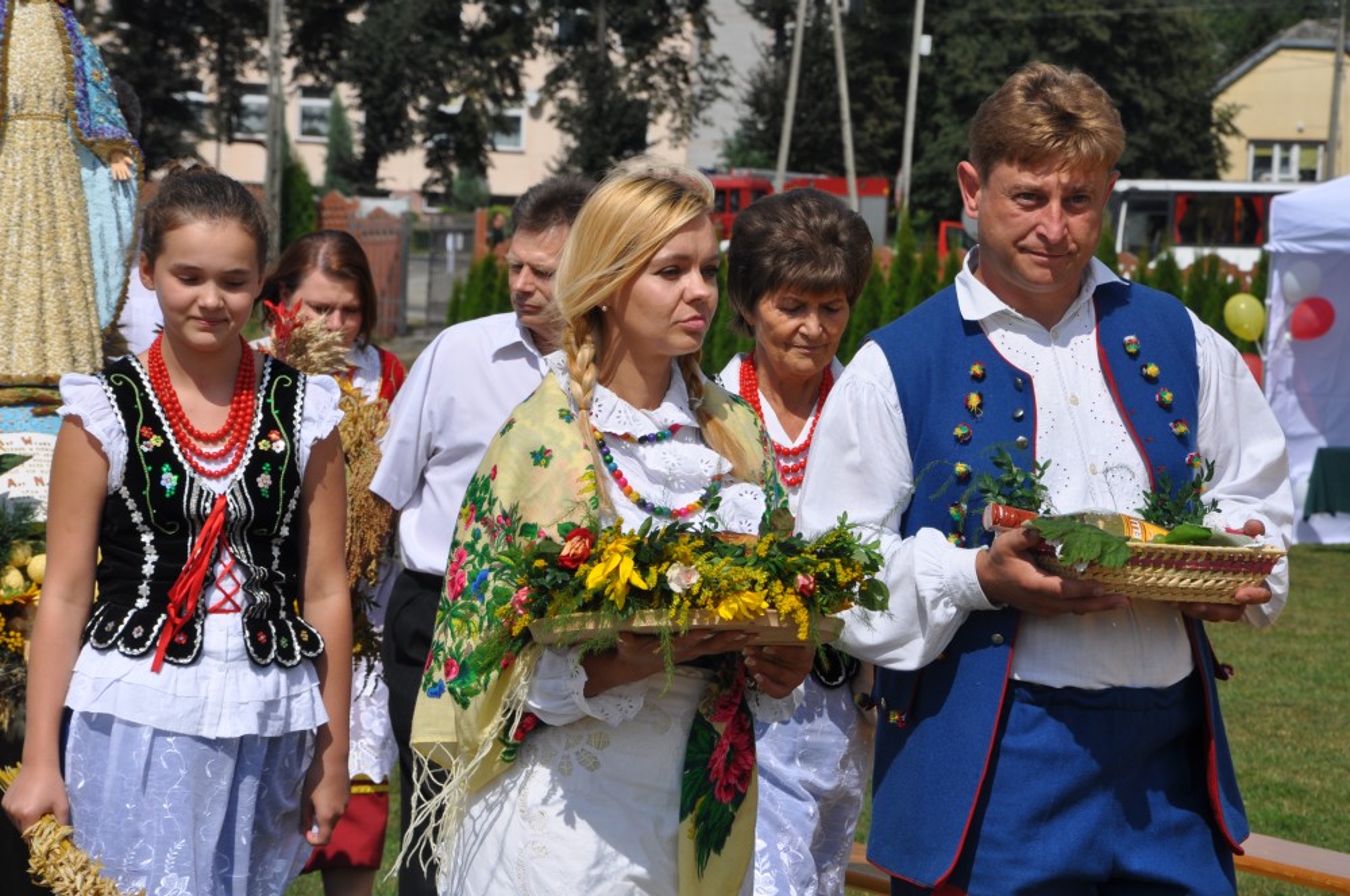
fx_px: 5168
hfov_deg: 14.9
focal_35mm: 138
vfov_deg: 9.9
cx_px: 675
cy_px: 448
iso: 200
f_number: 11
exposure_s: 1/500
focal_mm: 92
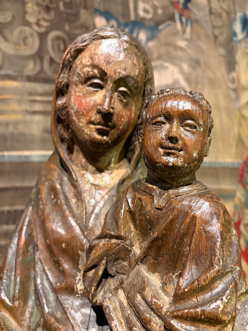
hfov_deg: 53.1
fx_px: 248
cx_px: 124
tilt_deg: +10.5
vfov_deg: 67.3
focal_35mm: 26
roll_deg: +3.3
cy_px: 166
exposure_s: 1/50
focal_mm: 5.96
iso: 500
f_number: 1.6
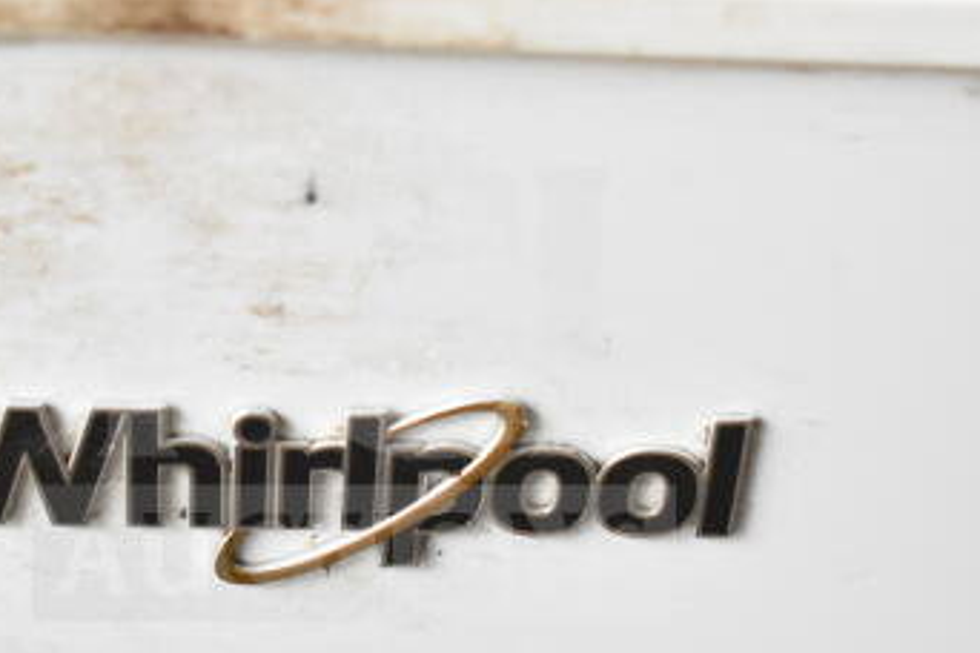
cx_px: 352
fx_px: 2913
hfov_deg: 19.1
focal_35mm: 107
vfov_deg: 12.8
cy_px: 394
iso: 1600
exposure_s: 1/125
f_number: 5.6
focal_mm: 40
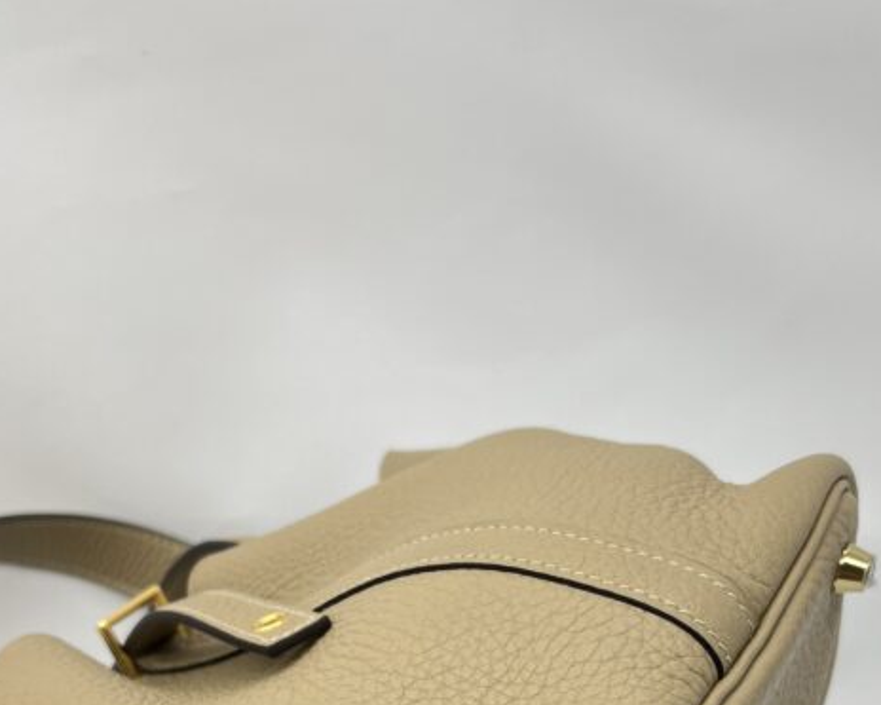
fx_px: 1460
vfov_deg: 25.1
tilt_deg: -38.6
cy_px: 787
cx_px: 446
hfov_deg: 33.6
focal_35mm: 56
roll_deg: +8.5
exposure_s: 1/100
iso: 32
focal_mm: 5.7
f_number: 1.5
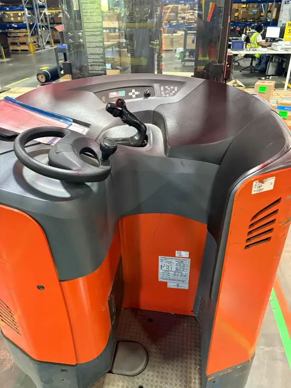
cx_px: 146
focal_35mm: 26
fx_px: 291
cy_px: 194
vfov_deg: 67.3
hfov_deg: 53.1
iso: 500
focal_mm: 5.96
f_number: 1.6
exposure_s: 1/40
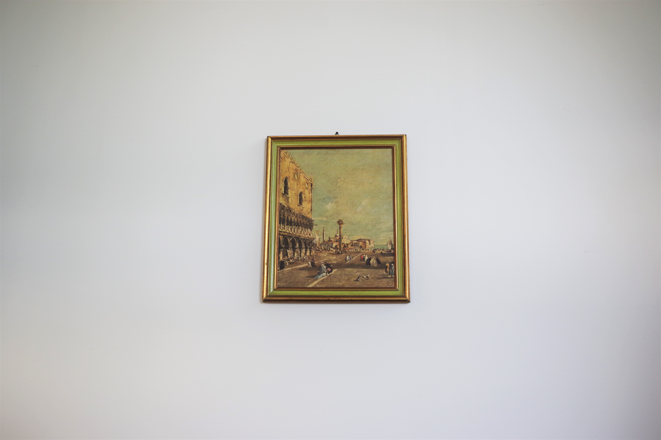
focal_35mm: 34
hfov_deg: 55.8
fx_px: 624
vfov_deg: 38.9
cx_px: 330
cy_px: 220
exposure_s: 1/60
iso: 200
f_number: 4
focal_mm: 23.13
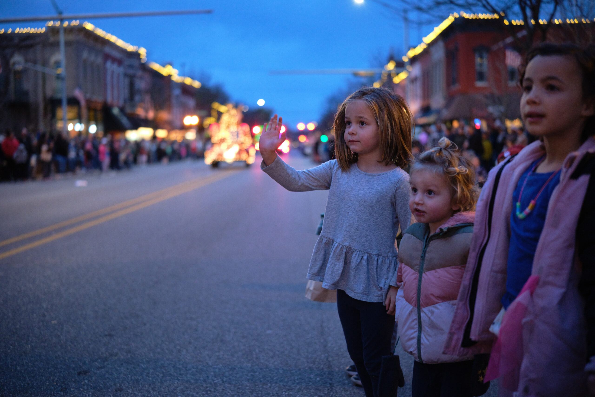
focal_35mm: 41
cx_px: 298
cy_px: 198
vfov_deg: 32.6
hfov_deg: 47.4
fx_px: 678
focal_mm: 27
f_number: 1.2
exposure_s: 1/200
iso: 1250
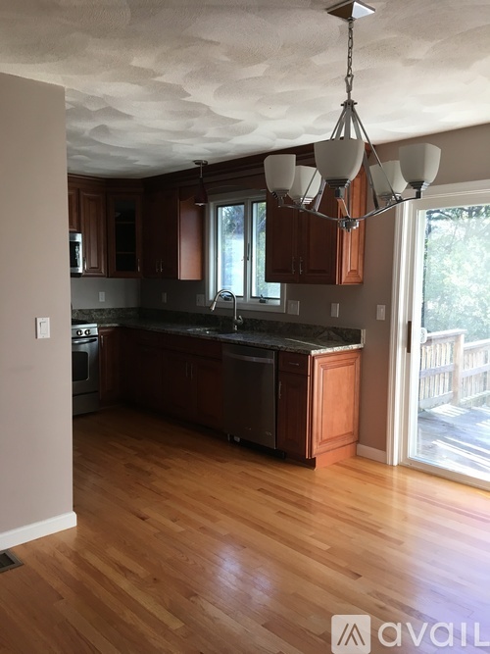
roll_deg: -0.6
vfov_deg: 61.7
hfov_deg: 48.2
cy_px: 327
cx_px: 245
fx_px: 548
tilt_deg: -5.3
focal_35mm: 29
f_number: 2.2
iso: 32
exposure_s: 1/30
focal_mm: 4.15
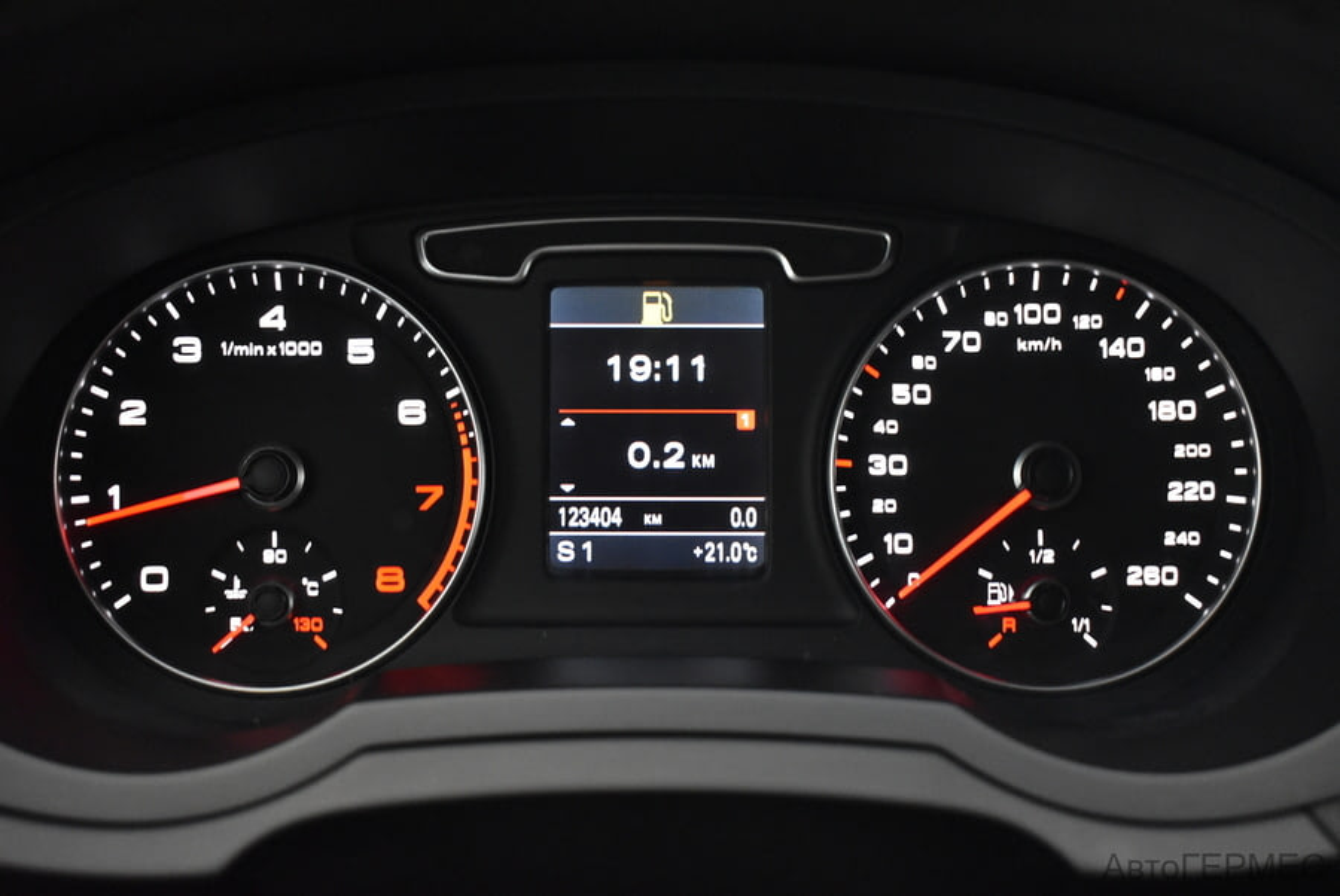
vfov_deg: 30.9
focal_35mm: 44
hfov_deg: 44.9
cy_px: 448
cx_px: 670
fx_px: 1621
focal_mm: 29
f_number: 4.2
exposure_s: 1/50
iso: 4000
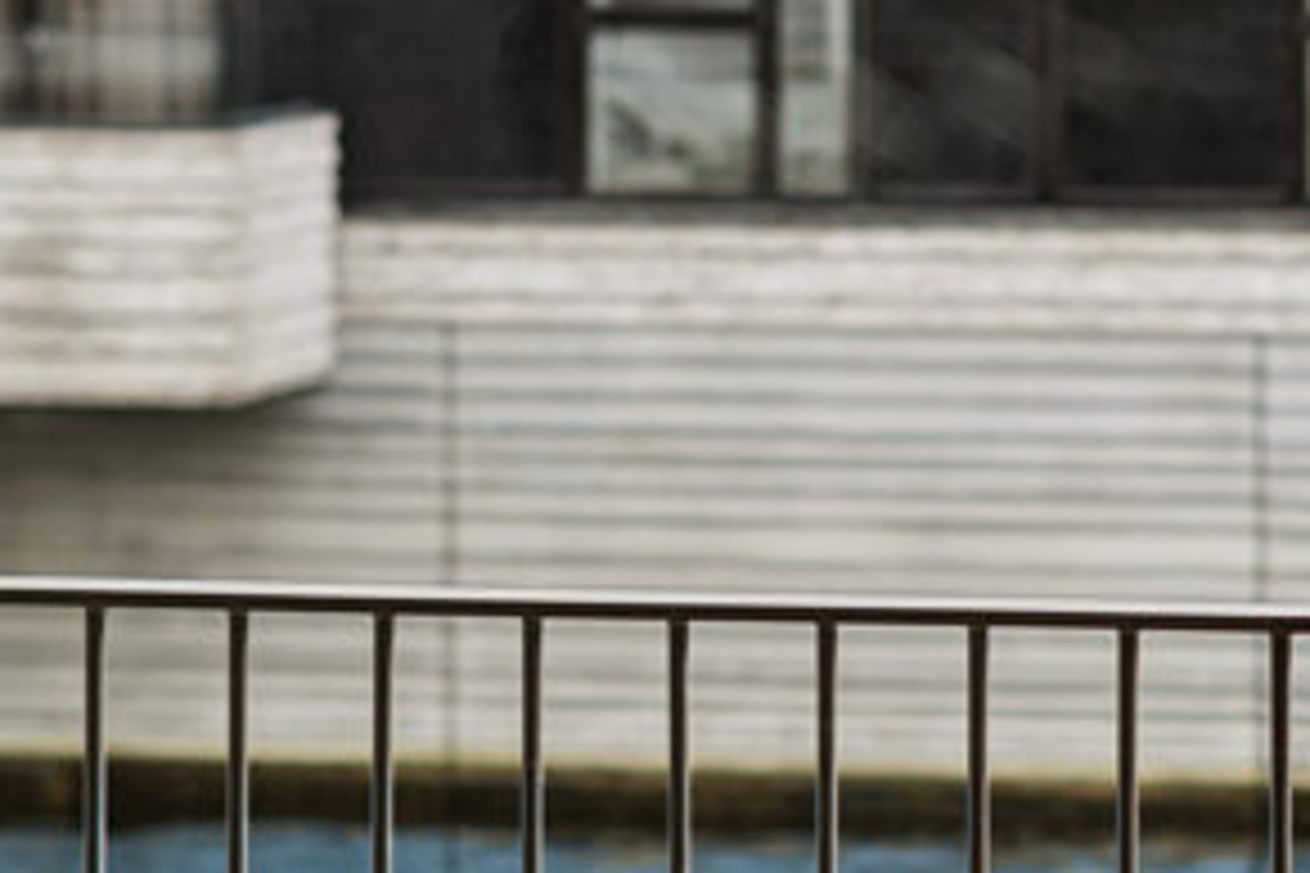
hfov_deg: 9.9
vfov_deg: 6.6
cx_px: 1315
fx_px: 7496
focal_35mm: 206
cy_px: 979
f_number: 2.8
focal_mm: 50
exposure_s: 1/200
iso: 400
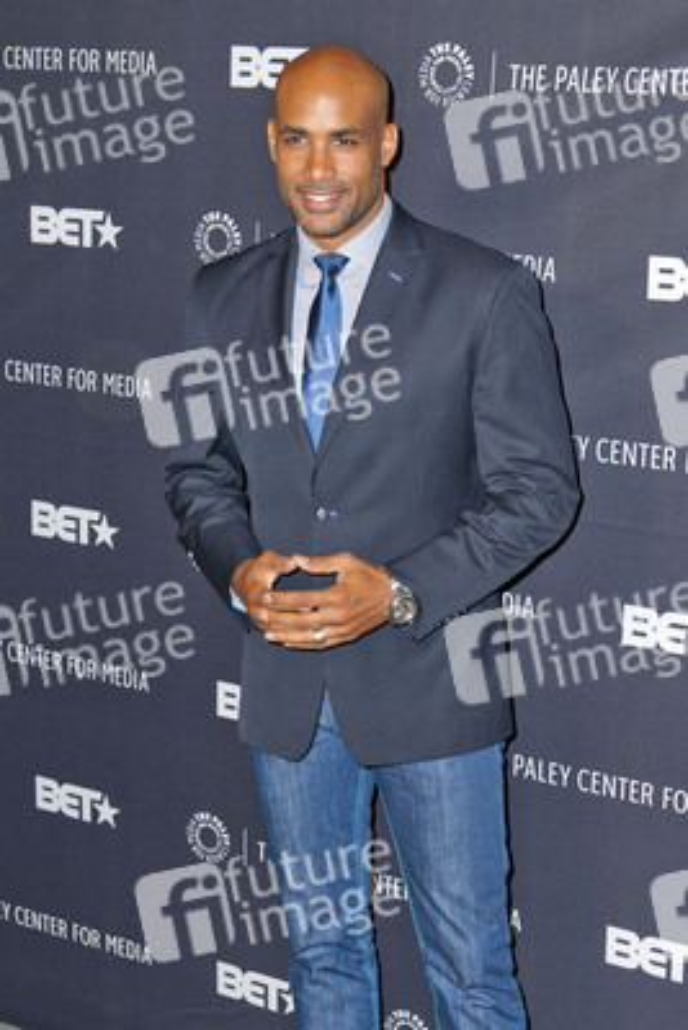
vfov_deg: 41.1
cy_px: 515
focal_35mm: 48
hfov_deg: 28.1
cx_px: 344
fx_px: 1375
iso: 500
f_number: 4.5
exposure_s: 1/320
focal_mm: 48
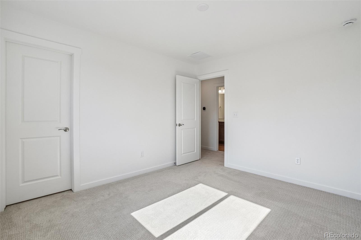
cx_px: 180
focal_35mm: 15
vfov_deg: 77.3
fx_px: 150
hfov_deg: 100.4
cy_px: 120
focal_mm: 10
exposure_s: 1/250
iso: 400
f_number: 8
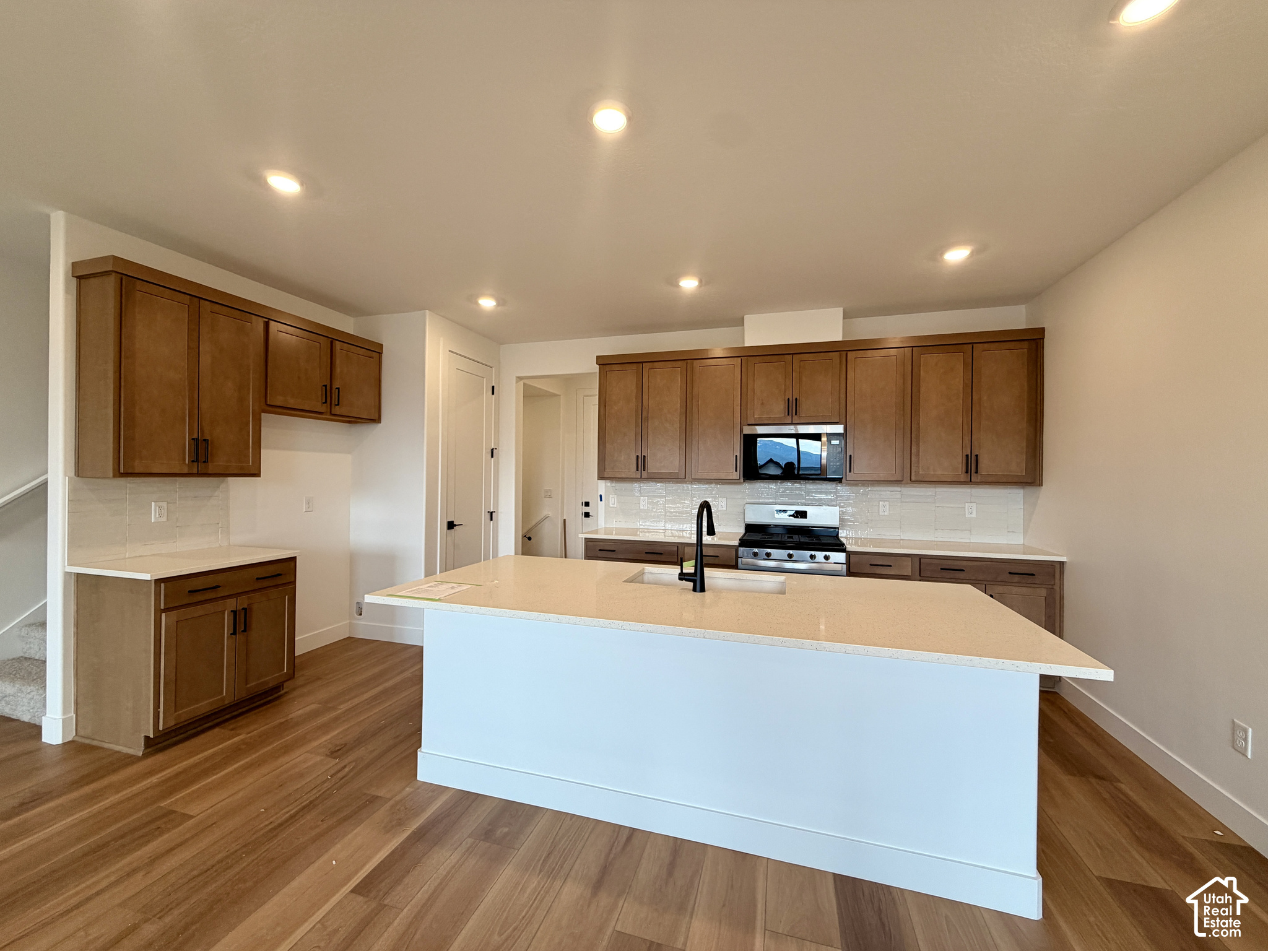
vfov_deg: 85.7
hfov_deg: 102.1
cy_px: 476
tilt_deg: -0.3
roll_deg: -0.5
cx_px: 634
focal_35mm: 14
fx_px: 513
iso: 125
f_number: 2.2
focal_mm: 2.22
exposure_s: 1/120
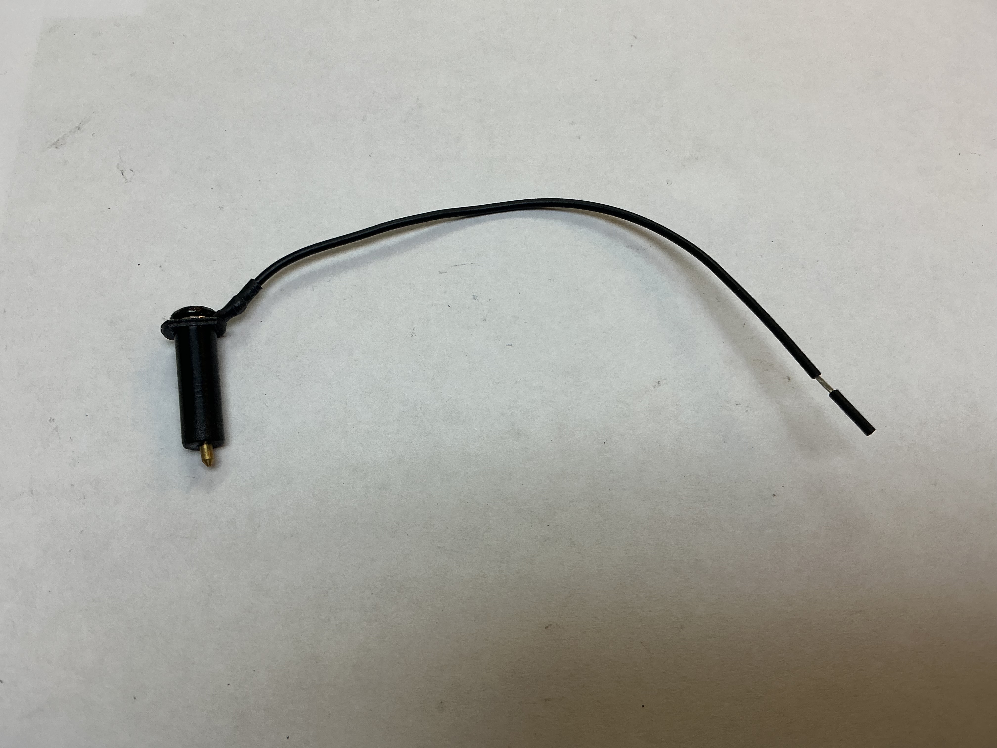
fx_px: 835
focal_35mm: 29
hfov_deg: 61.7
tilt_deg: -70.1
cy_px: 374
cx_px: 498
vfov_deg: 48.2
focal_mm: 3
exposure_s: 1/100
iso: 20
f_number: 1.8
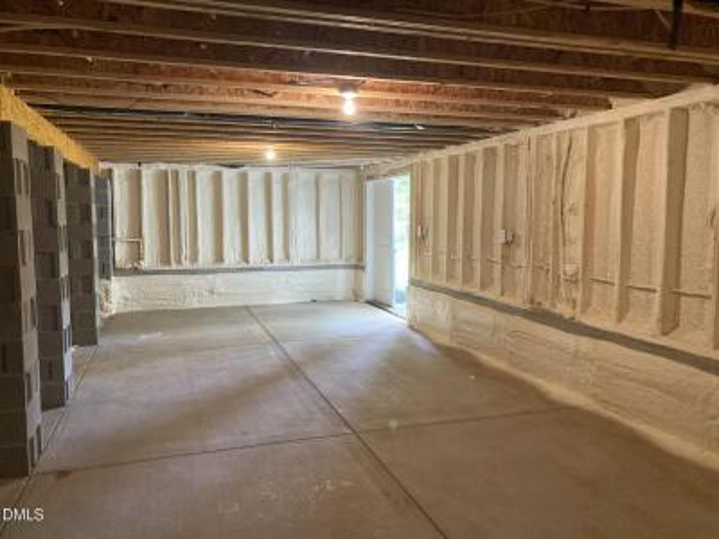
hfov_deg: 63.4
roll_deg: -0.3
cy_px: 270
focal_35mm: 28
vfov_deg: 49.7
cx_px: 360
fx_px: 582
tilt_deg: -5.2
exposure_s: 1/60
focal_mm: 3.99
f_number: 1.8
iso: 320
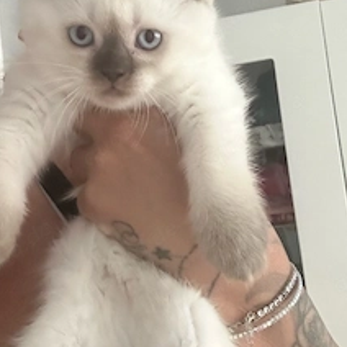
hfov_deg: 34.0
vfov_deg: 34.0
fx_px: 567
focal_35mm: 50
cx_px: 165
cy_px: 147
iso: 320
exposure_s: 1/60
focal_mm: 2.69
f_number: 1.9
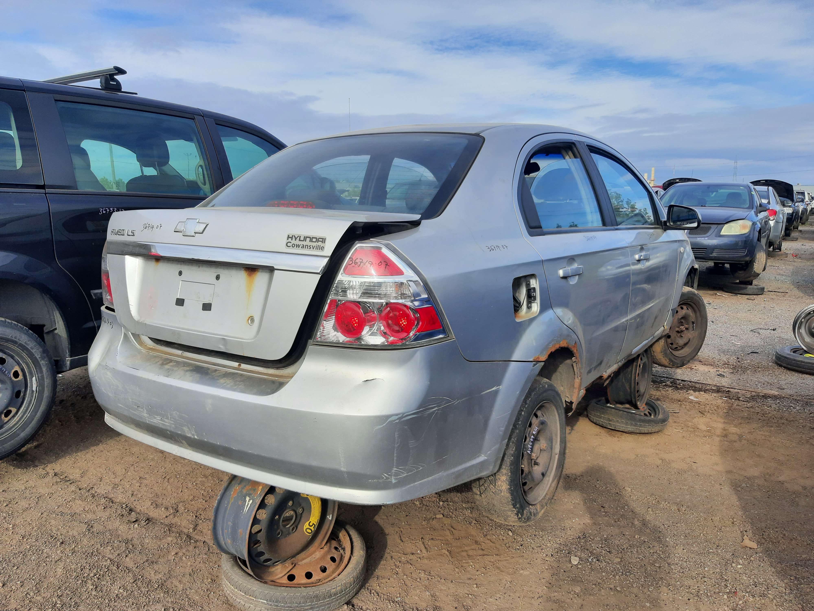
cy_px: 306
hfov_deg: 67.3
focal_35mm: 26
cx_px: 407
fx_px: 611
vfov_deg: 53.1
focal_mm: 3.92
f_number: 1.7
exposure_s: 1/903
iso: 40
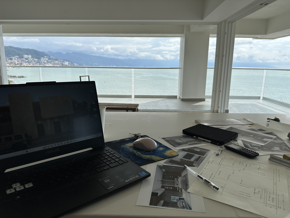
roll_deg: -0.3
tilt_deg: -11.9
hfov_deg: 71.6
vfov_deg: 56.8
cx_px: 145
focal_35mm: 24
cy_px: 109
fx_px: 201
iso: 80
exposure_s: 1/5263
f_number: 1.78
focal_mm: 6.86
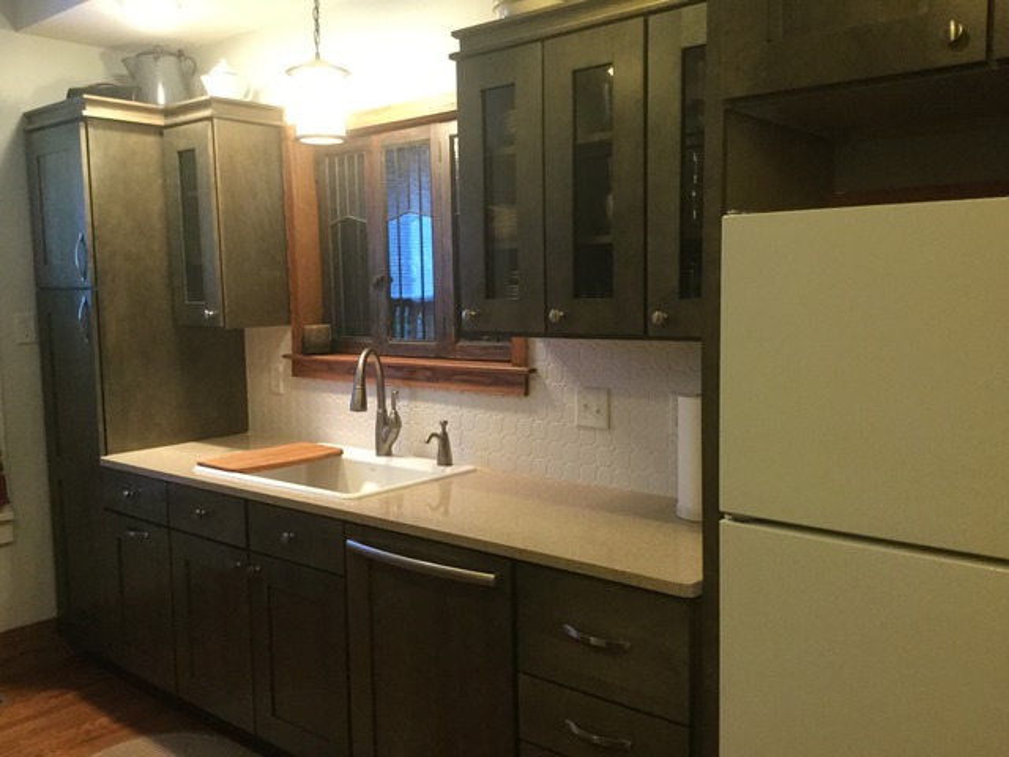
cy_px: 378
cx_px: 504
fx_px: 904
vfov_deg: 45.4
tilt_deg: -7.0
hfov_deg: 58.4
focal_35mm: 31
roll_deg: +1.3
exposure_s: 1/17
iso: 200
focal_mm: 3.3
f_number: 2.4
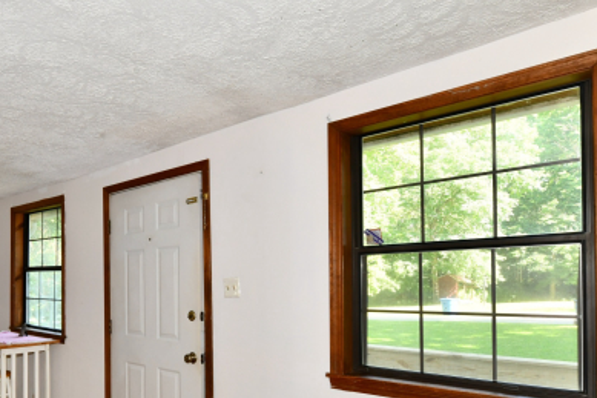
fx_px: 448
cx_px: 124
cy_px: 298
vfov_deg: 46.2
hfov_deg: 62.1
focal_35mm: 27
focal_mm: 14
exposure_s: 1/60
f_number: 6.3
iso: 640
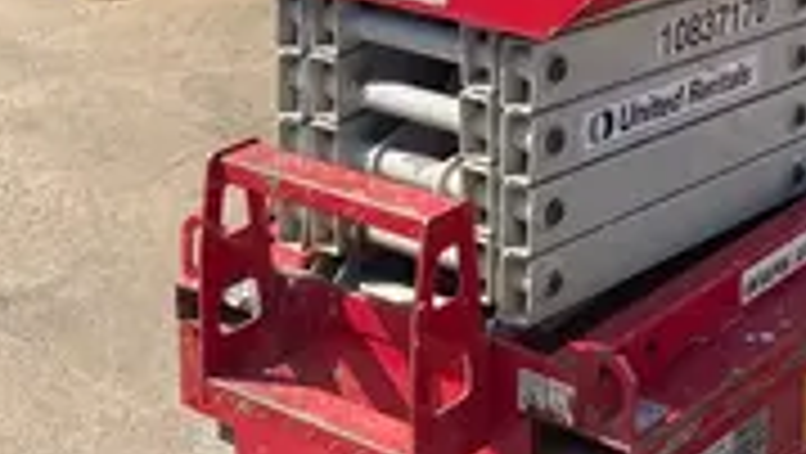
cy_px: -142
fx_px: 1861
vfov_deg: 13.4
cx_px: 680
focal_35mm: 87
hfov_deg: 23.9
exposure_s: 1/1996
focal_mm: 4.25
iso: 32
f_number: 1.8
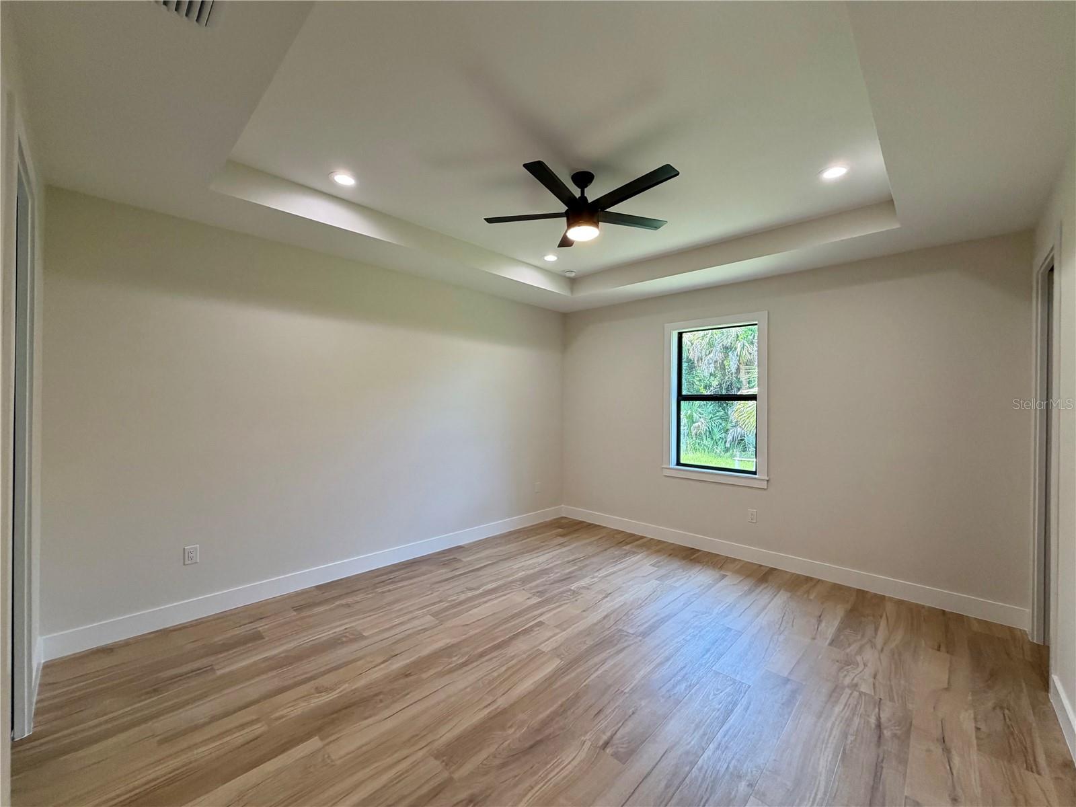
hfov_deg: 102.1
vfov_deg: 85.7
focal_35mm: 14
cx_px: 538
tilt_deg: +0.2
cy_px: 404
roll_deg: -0.4
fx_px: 435
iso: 200
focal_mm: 2.22
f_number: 2.2
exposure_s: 1/120
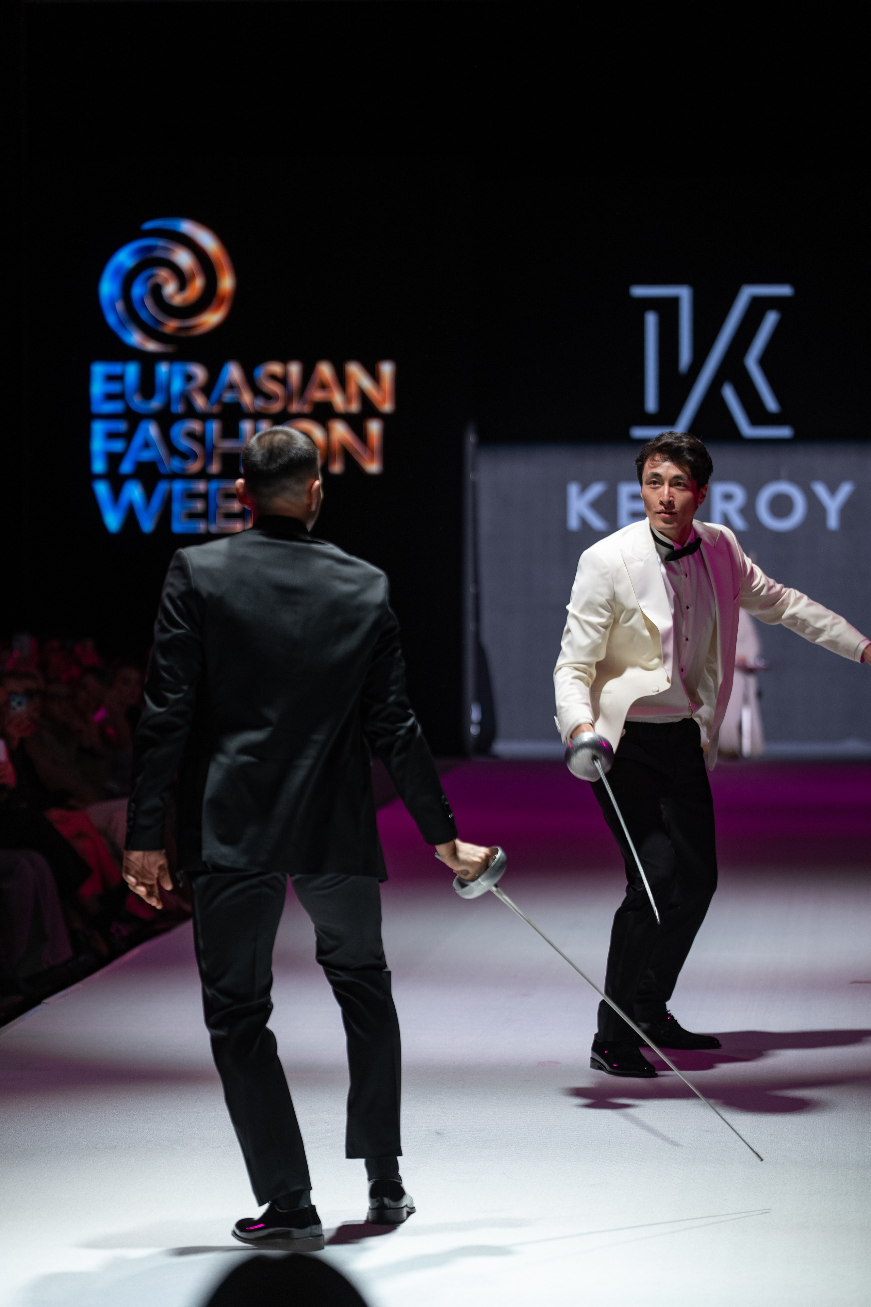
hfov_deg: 11.4
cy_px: 654
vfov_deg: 17.0
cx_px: 436
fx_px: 4380
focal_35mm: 121
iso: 250
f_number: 2.8
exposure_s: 1/250
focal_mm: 120.7
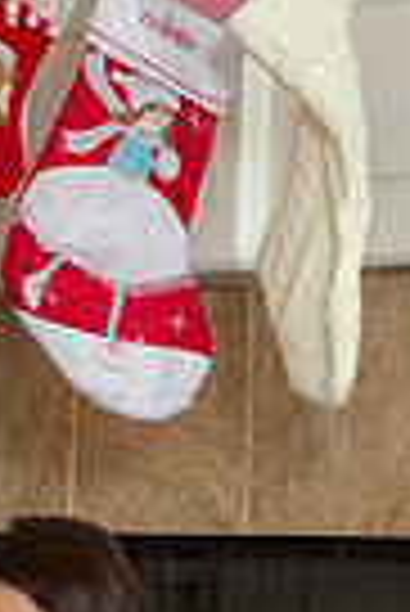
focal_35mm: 231
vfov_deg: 8.9
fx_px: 3936
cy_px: 562
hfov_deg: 5.9
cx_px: -47
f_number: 2.8
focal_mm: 70
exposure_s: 1/125
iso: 500
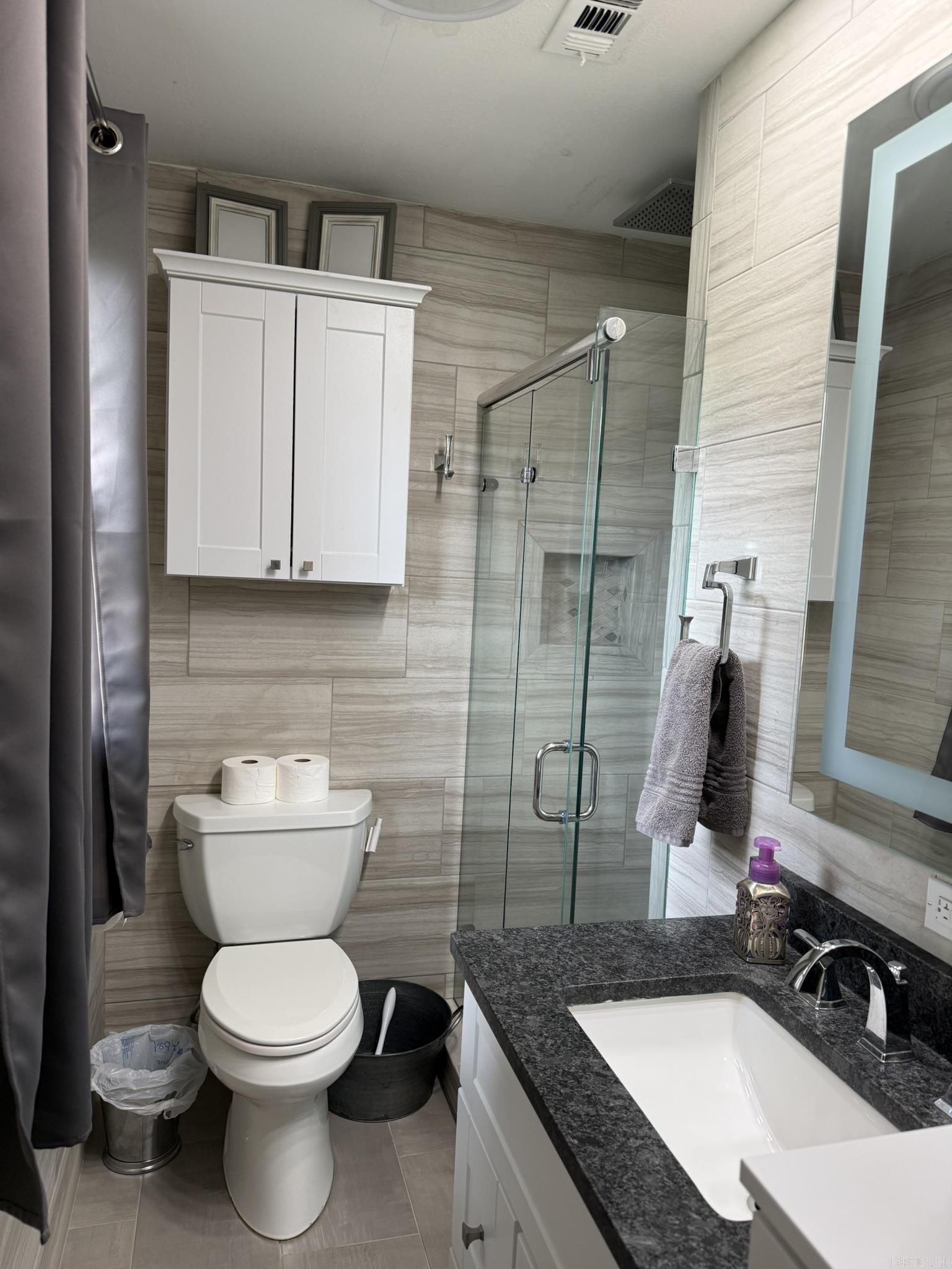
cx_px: 476
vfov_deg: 71.6
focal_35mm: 24
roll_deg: -2.4
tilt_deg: -6.0
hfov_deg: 56.8
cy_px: 634
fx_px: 880
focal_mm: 6.76
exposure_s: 1/120
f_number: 1.78
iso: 125
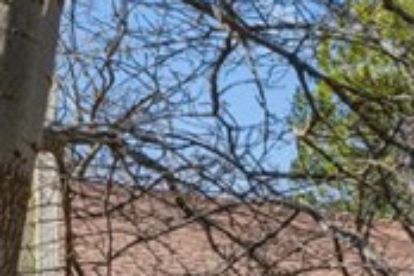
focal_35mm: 99
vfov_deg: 12.5
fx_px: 1135
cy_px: 519
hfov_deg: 17.7
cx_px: 685
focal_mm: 16.8
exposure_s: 1/13
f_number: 22
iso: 100
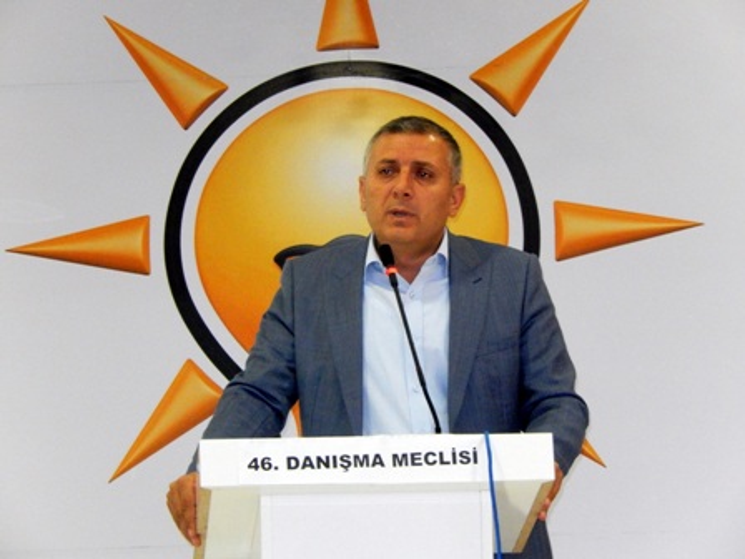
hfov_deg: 11.7
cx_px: 372
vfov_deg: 8.8
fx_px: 3637
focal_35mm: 169
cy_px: 280
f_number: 5.7
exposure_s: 1/30
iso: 1100
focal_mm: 30.3
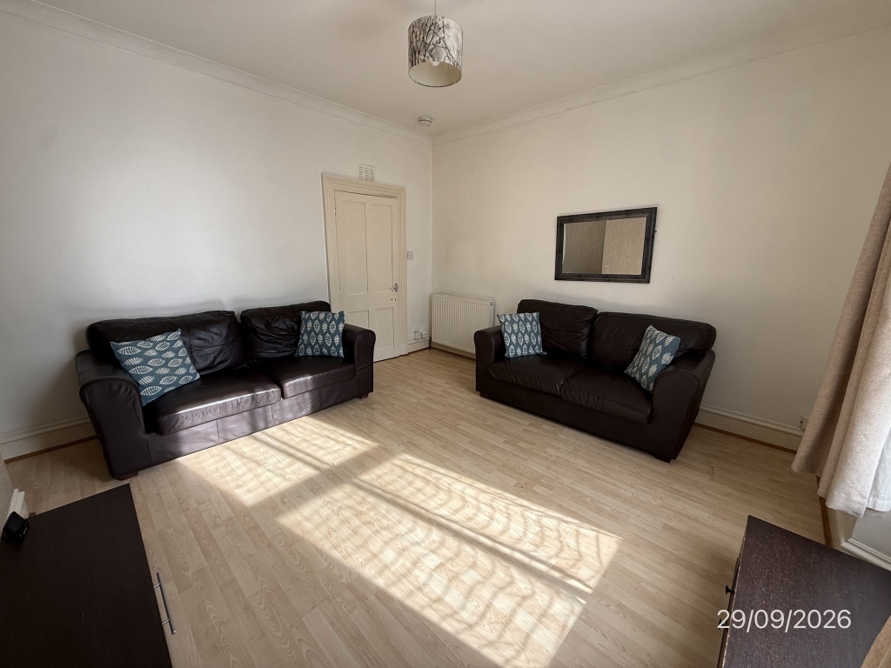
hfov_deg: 102.1
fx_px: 360
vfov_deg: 85.7
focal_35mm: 14
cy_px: 334
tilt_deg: -12.5
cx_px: 446
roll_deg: -1.1
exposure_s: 1/196
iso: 64
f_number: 2.2
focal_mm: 2.22
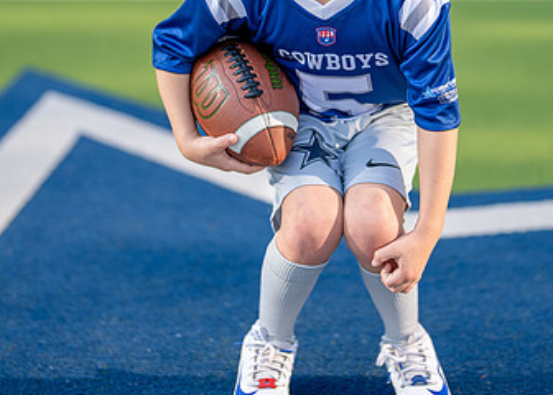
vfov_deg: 12.9
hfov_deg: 18.2
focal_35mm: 110
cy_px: 36
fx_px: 1728
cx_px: 350
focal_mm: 50
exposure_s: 1/4000
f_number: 1.2
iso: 125
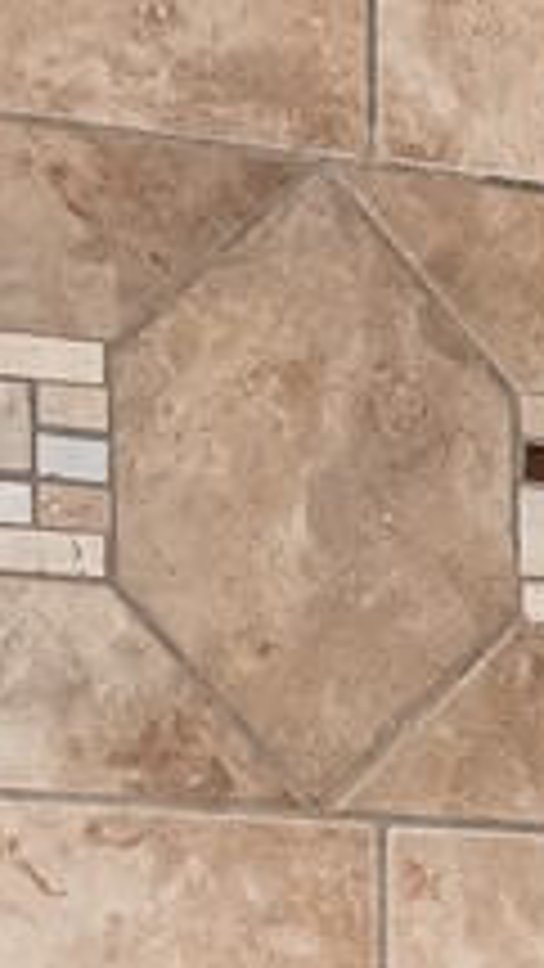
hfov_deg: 8.3
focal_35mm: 145
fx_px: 3717
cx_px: 607
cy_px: 1441
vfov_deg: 13.9
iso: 500
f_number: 5
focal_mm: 7
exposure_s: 1/8
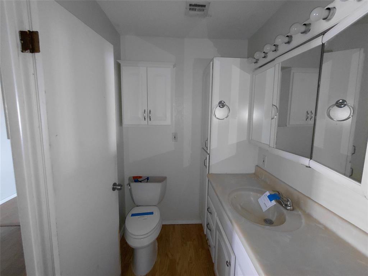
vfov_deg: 78.1
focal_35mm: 16
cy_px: 138
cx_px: 184
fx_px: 170
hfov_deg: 94.5
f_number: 2.2
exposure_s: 1/20
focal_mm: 1.64
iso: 640
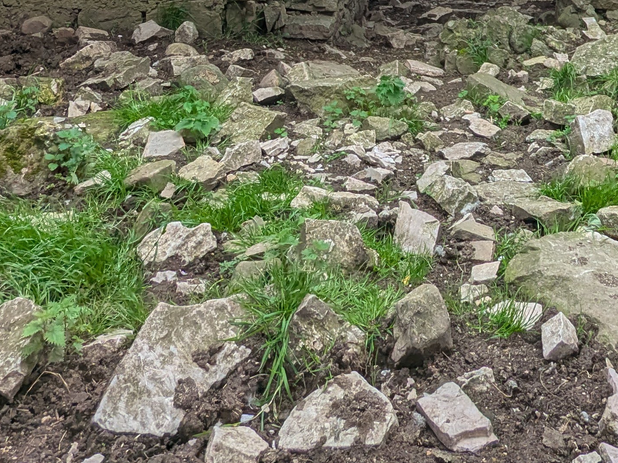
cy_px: -183
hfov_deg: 40.7
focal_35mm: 45
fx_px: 803
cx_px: 478
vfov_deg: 26.0
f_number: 2.2
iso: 31
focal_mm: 2.35
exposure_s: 1/715
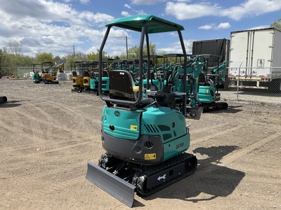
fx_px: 235
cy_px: 105
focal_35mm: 29
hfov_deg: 61.7
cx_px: 140
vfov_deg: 48.2
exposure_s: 1/1786
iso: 25
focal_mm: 3
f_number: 1.8
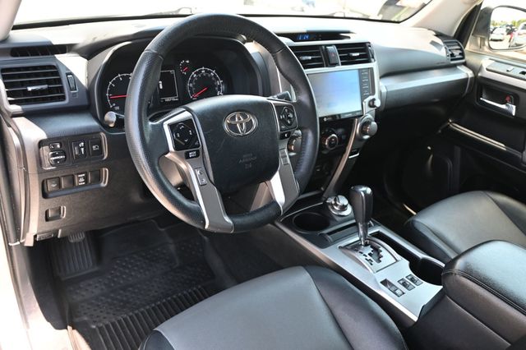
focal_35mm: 29
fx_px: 427
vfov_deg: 44.6
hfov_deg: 63.2
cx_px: 263
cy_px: 175
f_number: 3.8
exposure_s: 1/125
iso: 500
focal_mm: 19.5
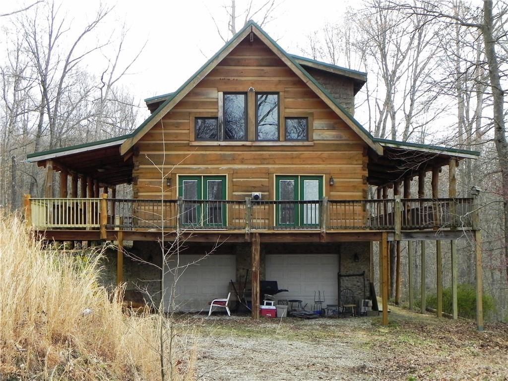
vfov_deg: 28.0
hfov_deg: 36.8
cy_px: 190
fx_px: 763
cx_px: 254
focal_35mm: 52
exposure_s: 1/231
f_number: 5
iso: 160
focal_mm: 9.2
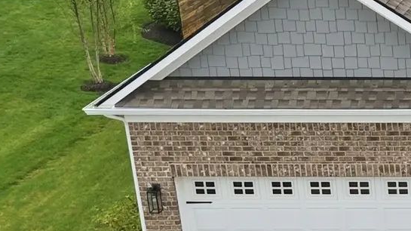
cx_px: 670
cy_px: 206
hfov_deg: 15.9
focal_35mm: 120
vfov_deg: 10.0
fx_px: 1307
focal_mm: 8.7
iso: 300
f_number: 1.8
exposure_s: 1/4000
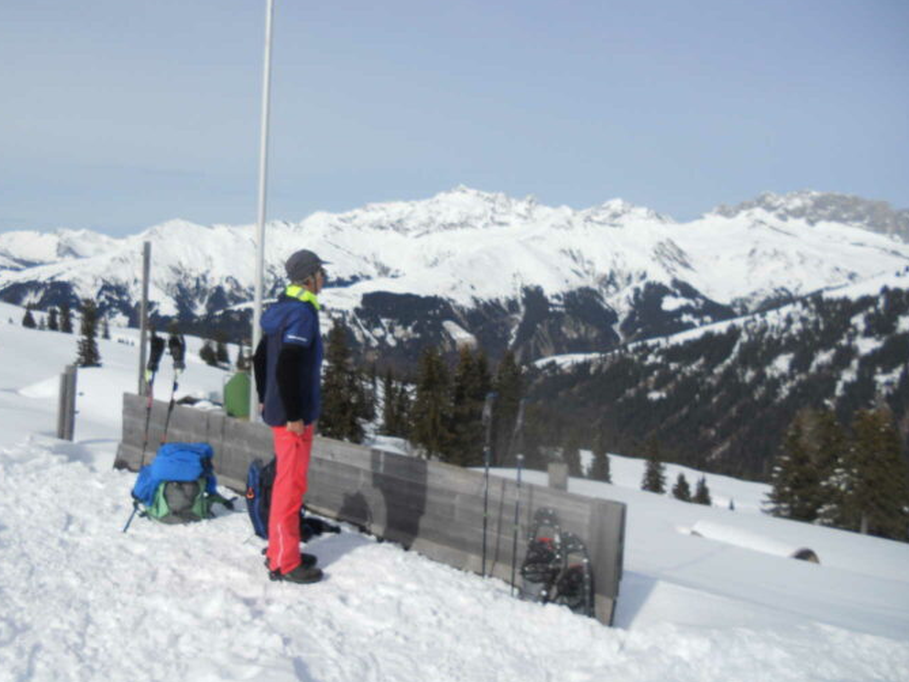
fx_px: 814
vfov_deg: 45.4
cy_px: 310
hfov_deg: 58.1
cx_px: 395
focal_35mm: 31
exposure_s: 1/2000
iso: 80
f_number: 8
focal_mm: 4.9
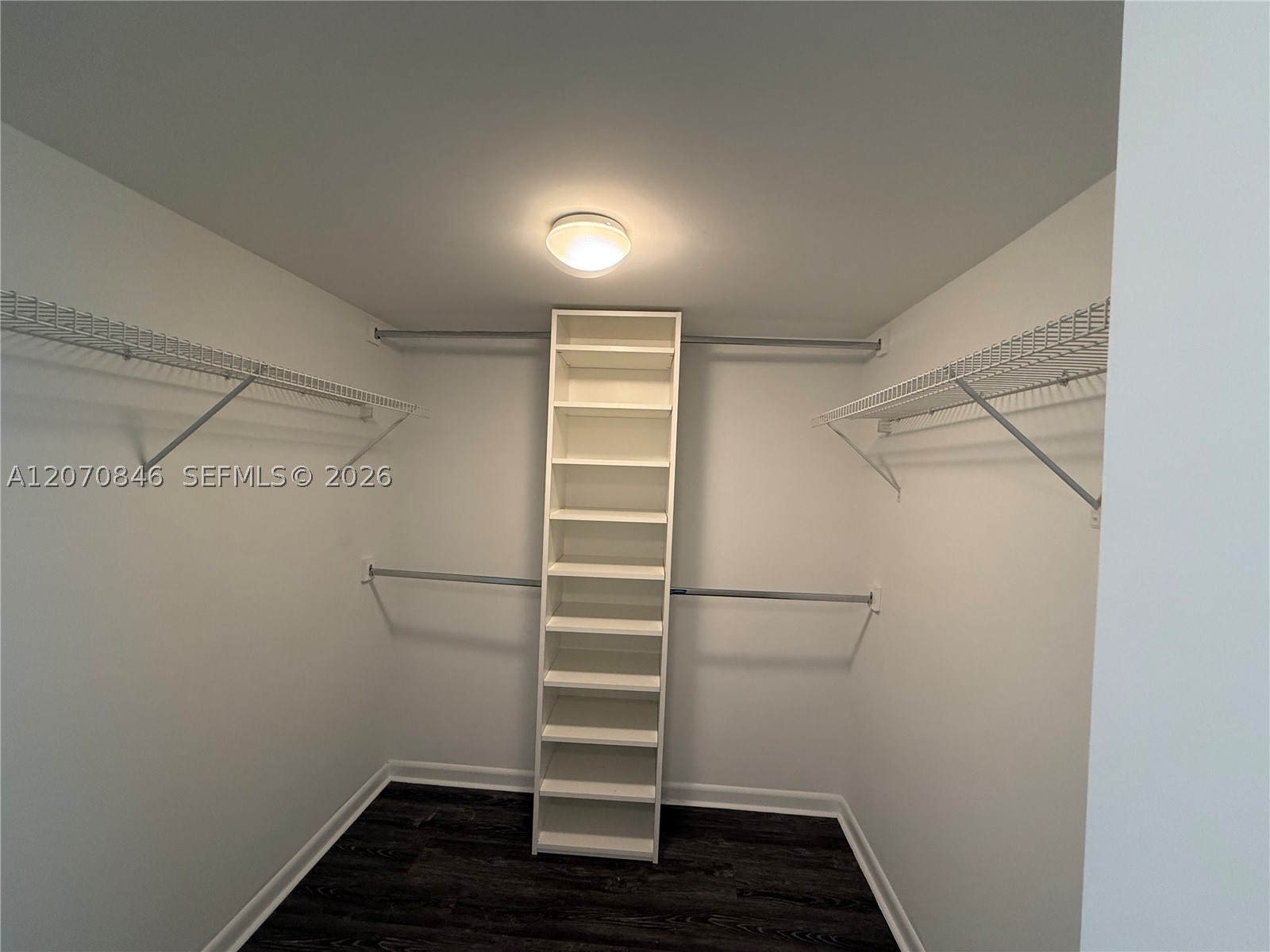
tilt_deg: -0.1
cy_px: 476
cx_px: 635
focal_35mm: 14
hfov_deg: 102.1
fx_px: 514
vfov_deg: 85.7
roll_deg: -1.6
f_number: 2.2
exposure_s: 1/60
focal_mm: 2.22
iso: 320
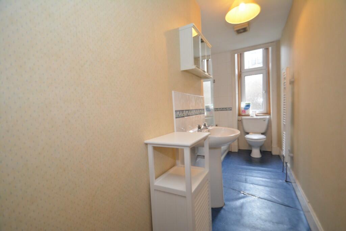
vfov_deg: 77.4
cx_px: 173
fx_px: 144
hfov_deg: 100.4
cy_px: 116
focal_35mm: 15
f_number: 4
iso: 720
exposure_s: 1/60
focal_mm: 10
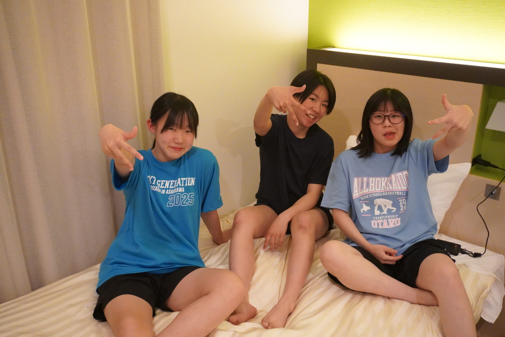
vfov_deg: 38.4
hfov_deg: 55.1
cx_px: 252
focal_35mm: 34
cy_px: 168
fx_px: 484
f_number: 4
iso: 6400
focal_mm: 23
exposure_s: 1/80
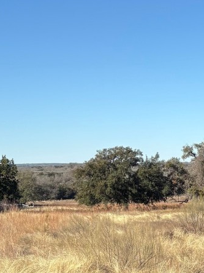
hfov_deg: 15.1
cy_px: 302
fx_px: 707
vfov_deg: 20.7
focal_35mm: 90
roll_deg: +1.6
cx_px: 318
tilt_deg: -11.8
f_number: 1.6
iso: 50
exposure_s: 1/3125
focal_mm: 5.96
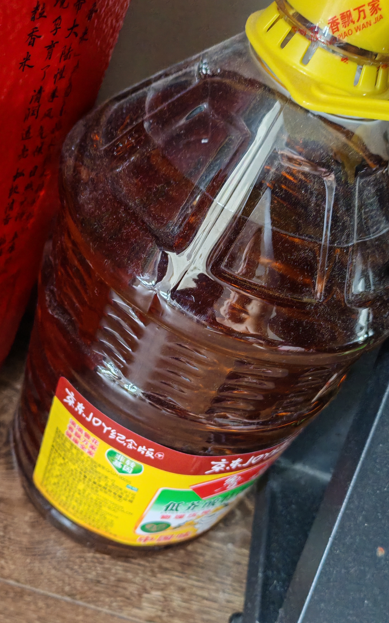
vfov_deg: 56.4
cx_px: 179
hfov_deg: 37.3
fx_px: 577
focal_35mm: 34
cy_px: 366
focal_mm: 5.52
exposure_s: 1/33
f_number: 1.95
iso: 1250
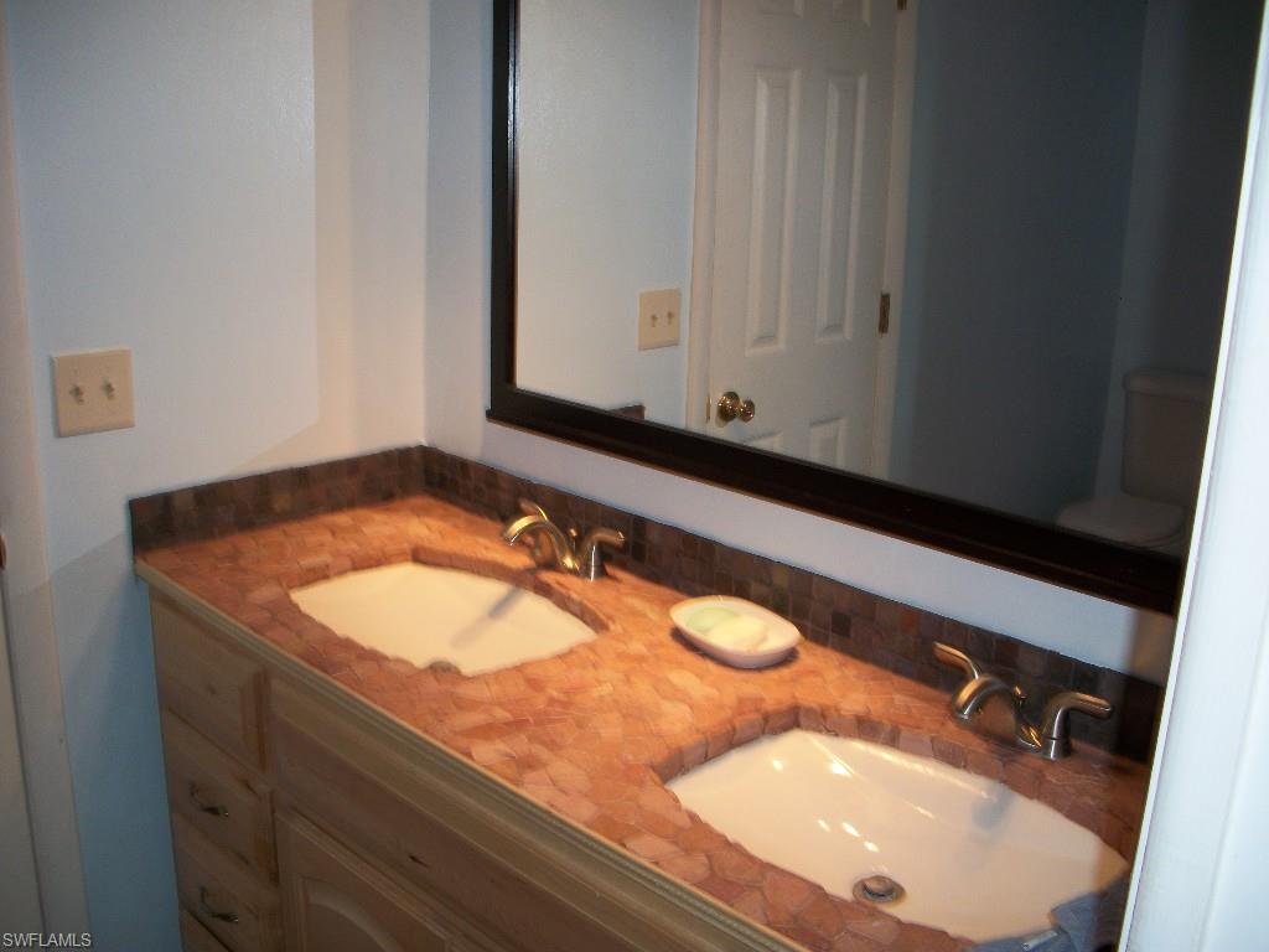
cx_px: 634
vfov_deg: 40.7
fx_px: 1283
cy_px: 476
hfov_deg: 52.6
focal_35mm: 35
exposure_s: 1/30
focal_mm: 6.3
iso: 80
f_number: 3.1
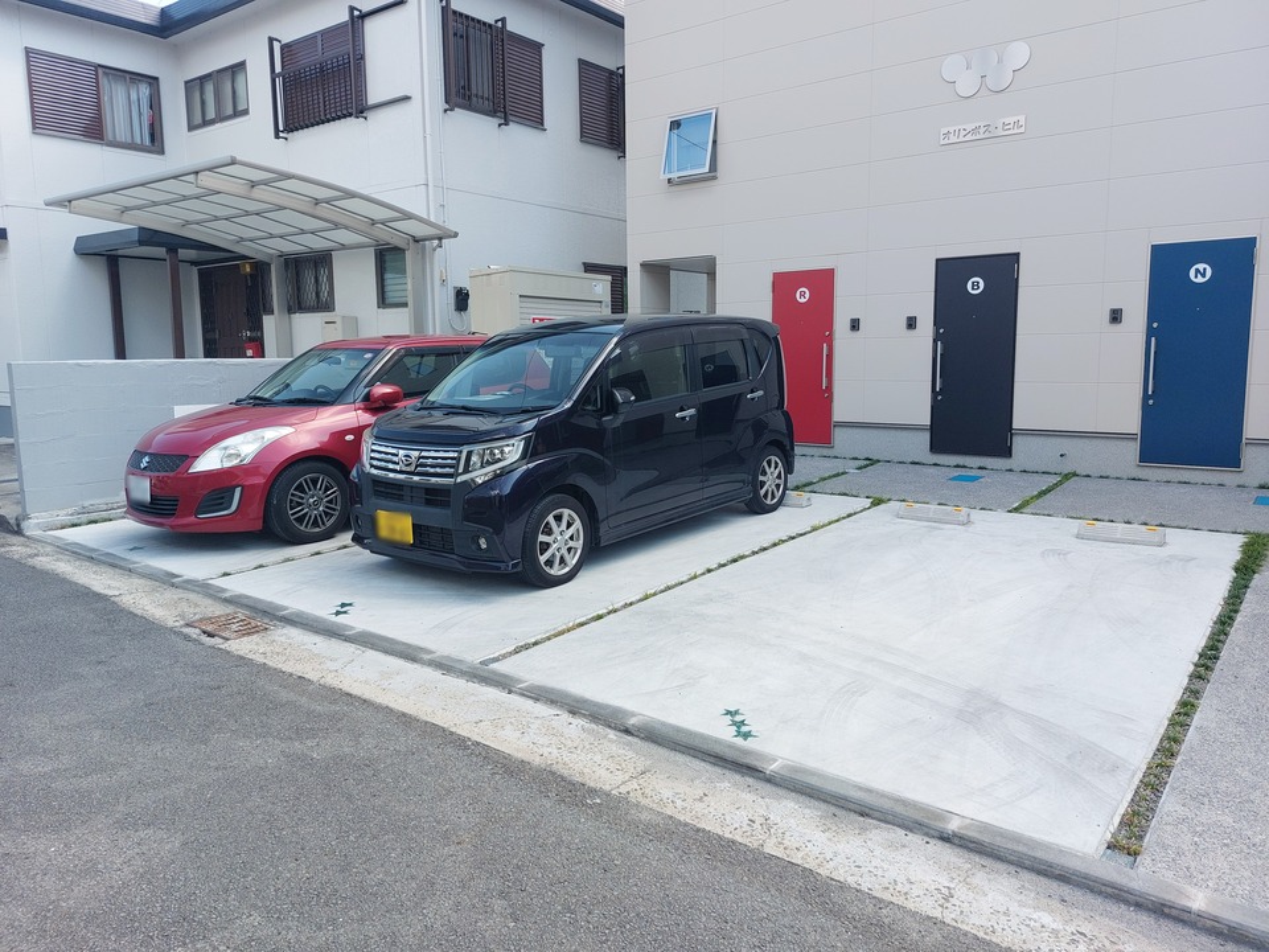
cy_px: 476
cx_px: 634
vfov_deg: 56.8
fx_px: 880
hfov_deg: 71.6
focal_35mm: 24
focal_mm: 5.23
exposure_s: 1/278
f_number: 1.8
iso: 25
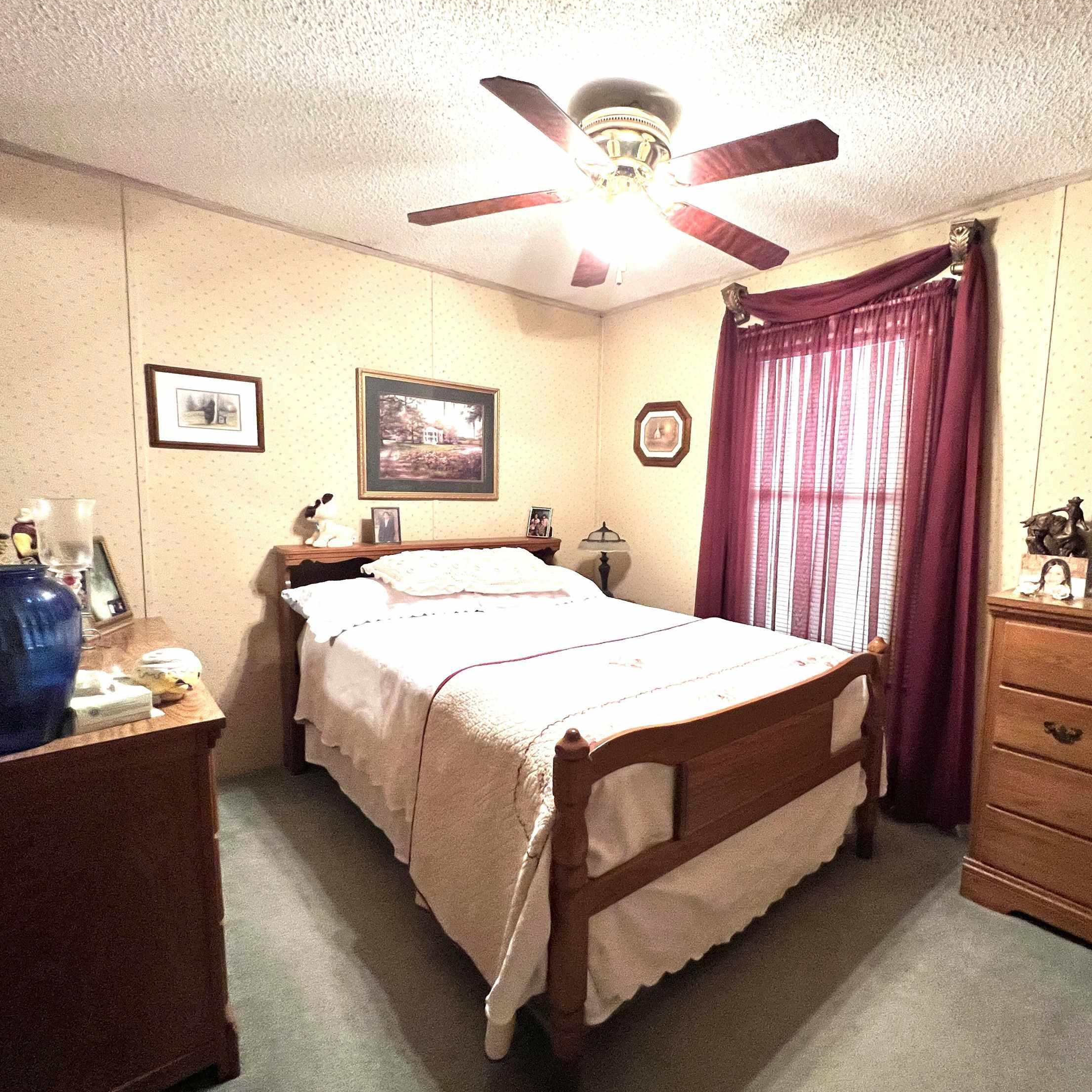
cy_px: 556
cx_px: 625
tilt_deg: -5.9
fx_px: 571
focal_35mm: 16
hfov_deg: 86.9
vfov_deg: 87.4
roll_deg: -1.4
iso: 400
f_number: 1.8
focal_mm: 1.57
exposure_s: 1/60
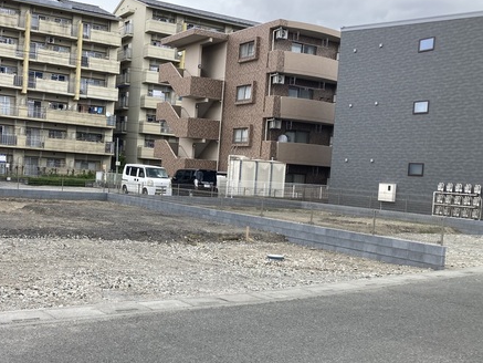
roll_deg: -4.1
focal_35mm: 41
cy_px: 196
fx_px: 572
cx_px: 147
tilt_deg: -3.1
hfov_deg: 44.8
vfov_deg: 35.1
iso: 20
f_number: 1.8
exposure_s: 1/335
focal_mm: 3.99
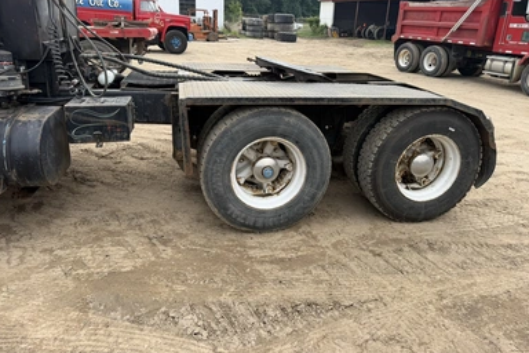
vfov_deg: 49.4
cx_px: 270
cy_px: 156
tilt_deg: -19.0
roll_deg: -0.8
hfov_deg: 69.4
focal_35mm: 26
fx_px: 382
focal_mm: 6.76
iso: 80
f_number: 1.78
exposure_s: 1/992
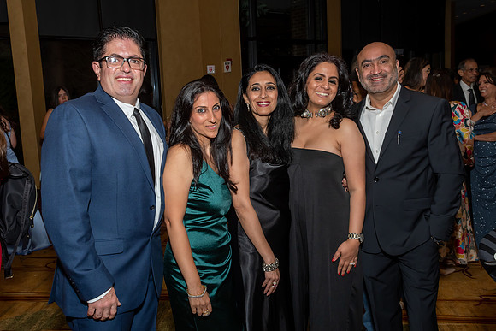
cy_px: 151
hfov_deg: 55.5
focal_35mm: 34
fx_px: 471
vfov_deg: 38.7
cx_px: 227
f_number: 8
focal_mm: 19
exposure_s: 1/250
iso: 500
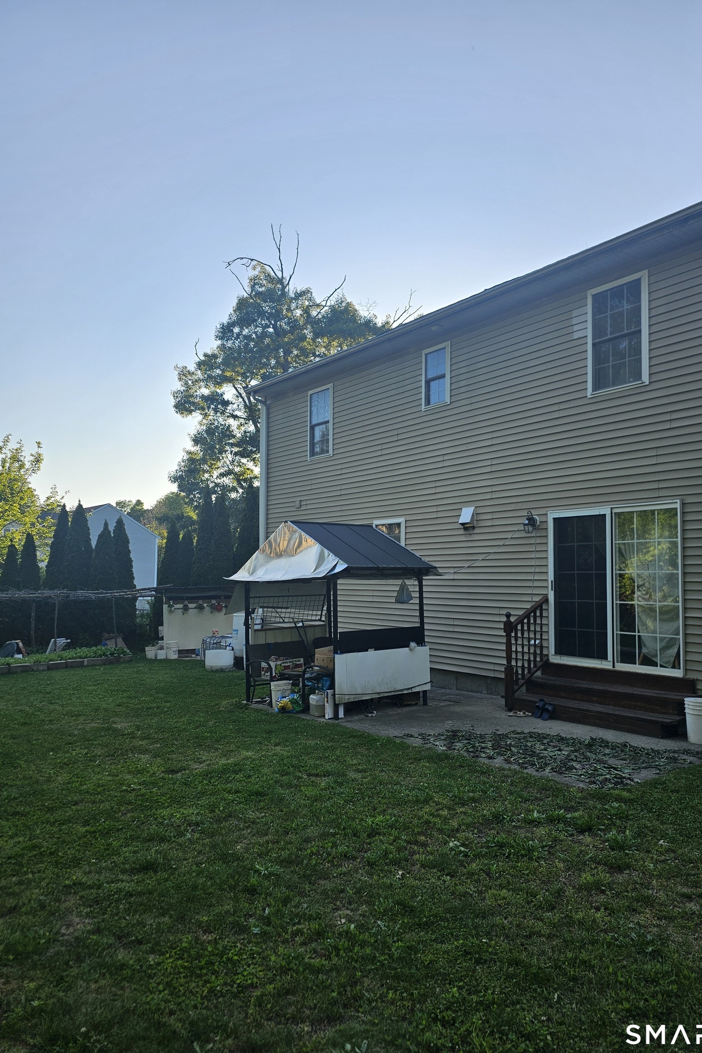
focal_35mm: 24
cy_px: 526
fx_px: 702
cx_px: 389
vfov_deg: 73.7
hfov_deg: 53.0
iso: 10
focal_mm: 6.3
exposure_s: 1/207
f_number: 1.7
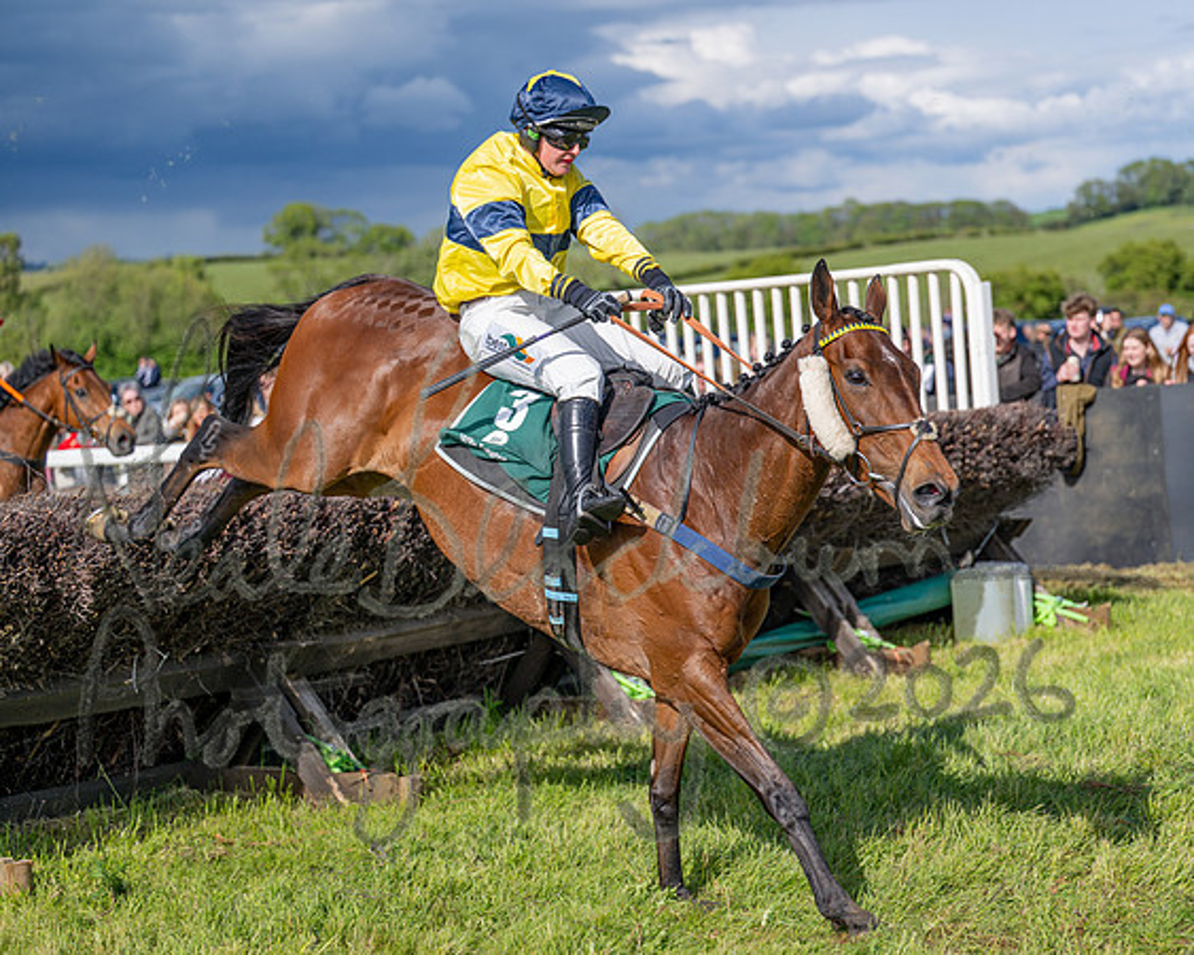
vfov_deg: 19.4
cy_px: 478
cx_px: 658
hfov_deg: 24.2
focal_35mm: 79
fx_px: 2785
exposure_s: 1/2000
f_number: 2.8
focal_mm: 70
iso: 100
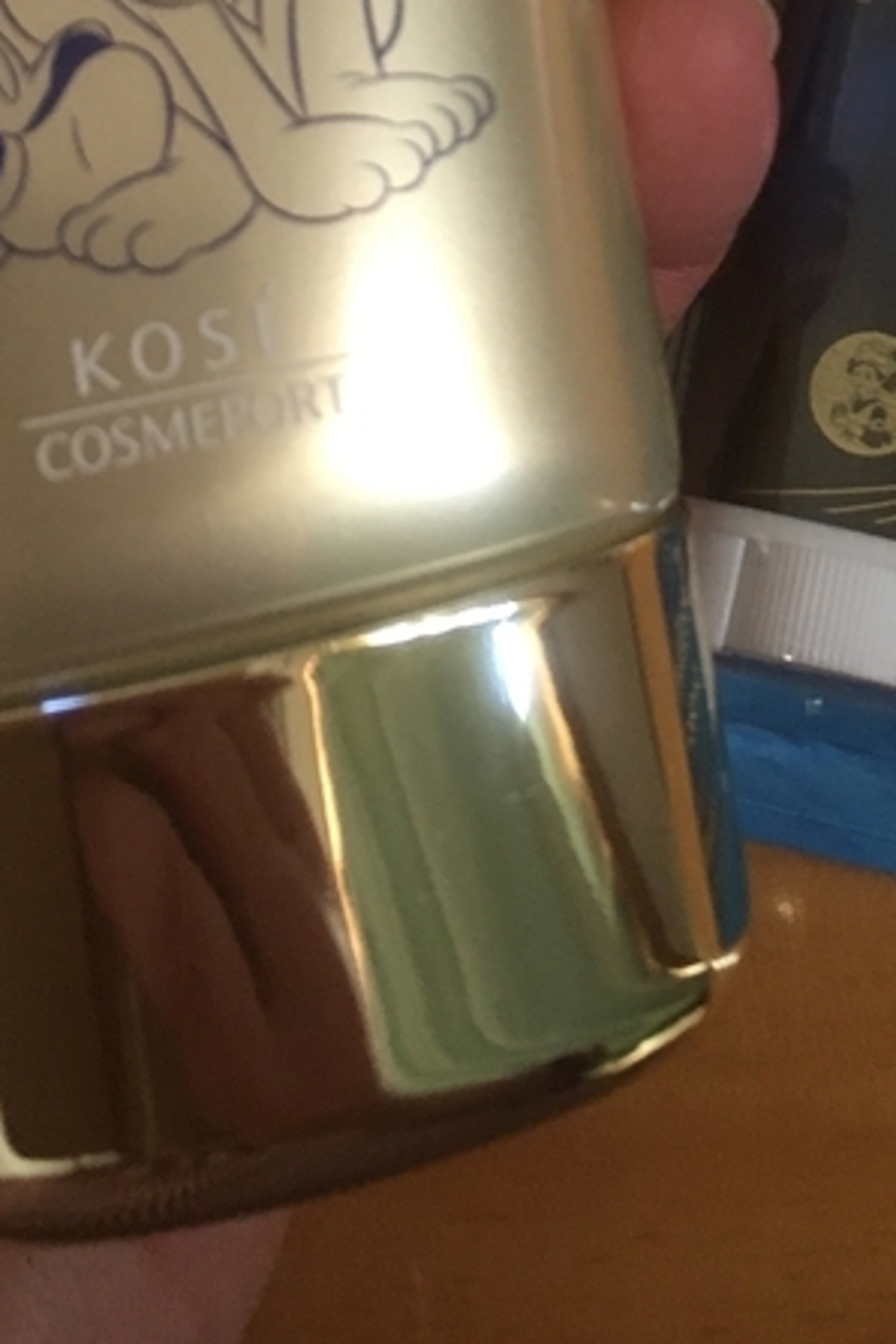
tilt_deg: -68.3
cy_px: -361
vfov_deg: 22.6
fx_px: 3024
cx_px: 613
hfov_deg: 16.8
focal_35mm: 81
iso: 100
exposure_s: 1/30
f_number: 2.2
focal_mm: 4.15
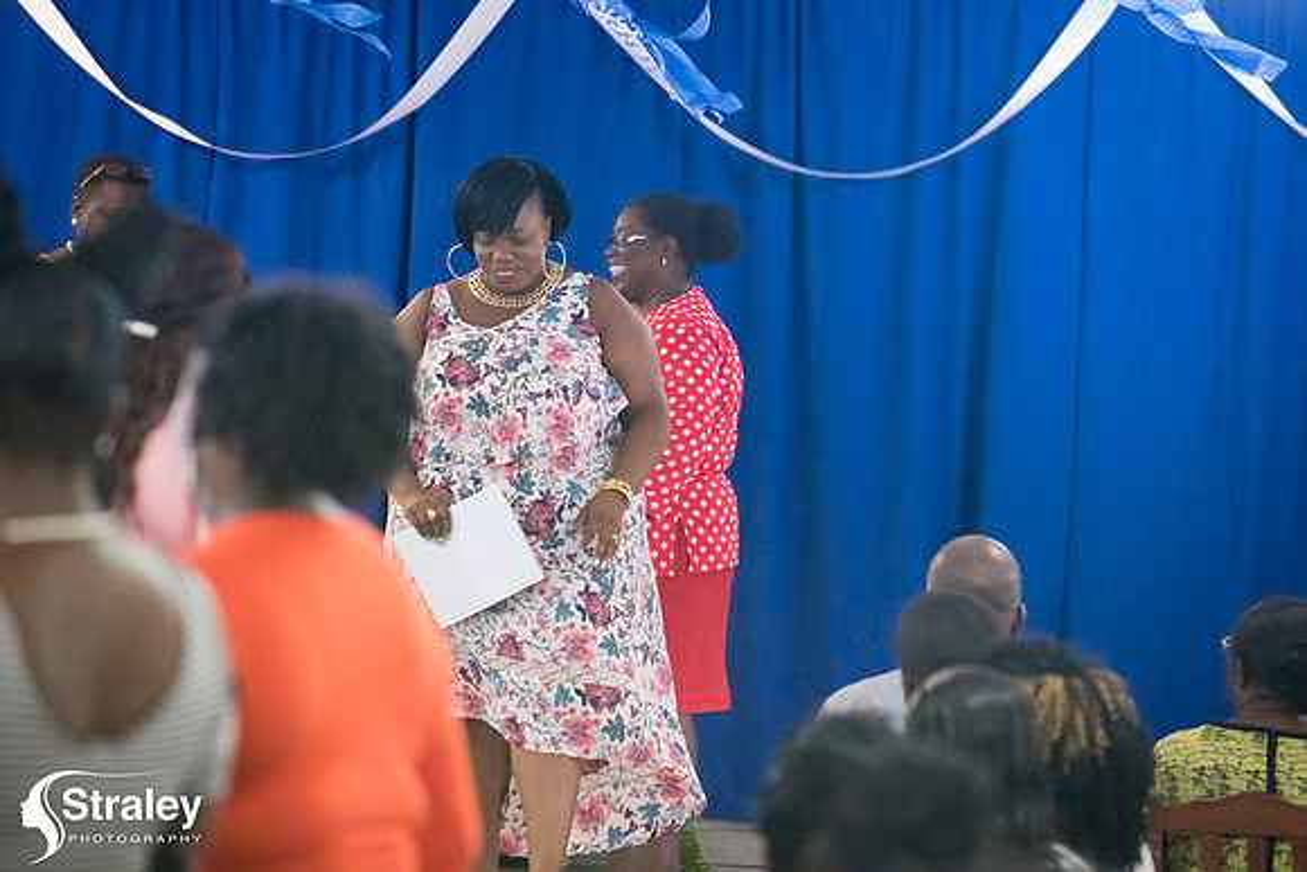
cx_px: 654
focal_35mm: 200
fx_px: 7262
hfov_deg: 10.3
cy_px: 436
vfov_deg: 6.9
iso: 22800
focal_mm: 200
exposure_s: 1/200
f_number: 6.3
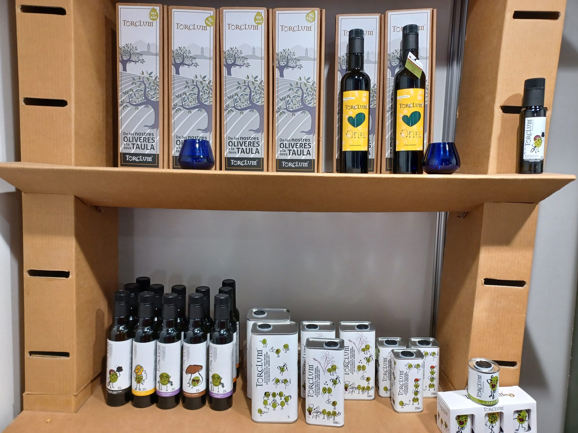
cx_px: 289
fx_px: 417
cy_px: 216
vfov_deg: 54.9
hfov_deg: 69.4
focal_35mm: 25
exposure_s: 1/50
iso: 400
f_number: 1.8
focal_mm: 4.6
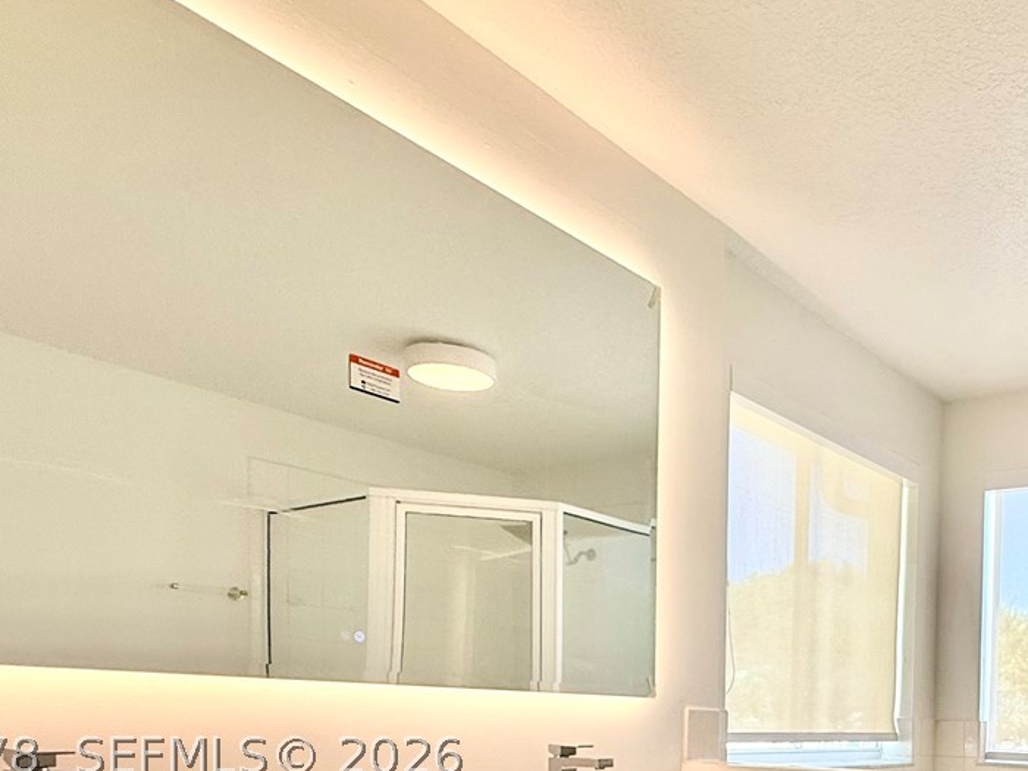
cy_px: 755
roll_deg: -2.6
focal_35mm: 32
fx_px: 950
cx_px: 912
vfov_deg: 39.4
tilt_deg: -1.6
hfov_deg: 50.8
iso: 50
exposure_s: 1/113
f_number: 2.2
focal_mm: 2.22
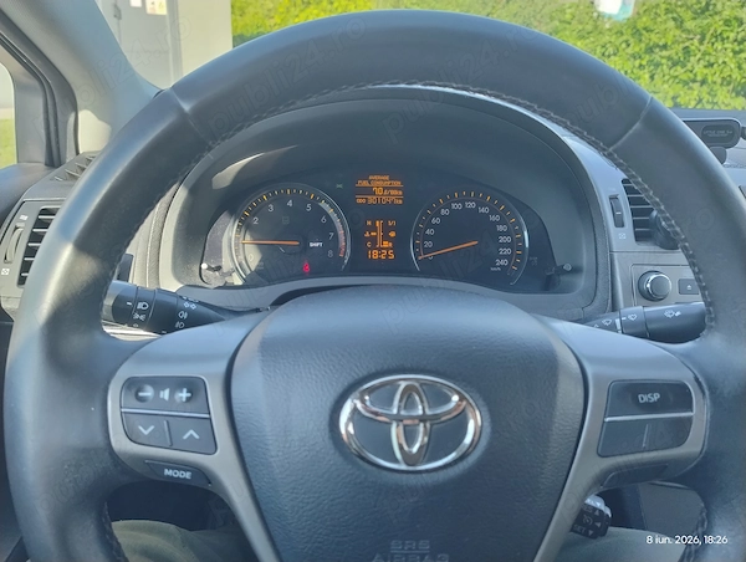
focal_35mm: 24
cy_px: 281
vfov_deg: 57.0
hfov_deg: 71.5
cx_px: 373
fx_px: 518
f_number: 1.8
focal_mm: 5.56
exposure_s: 1/100
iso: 322
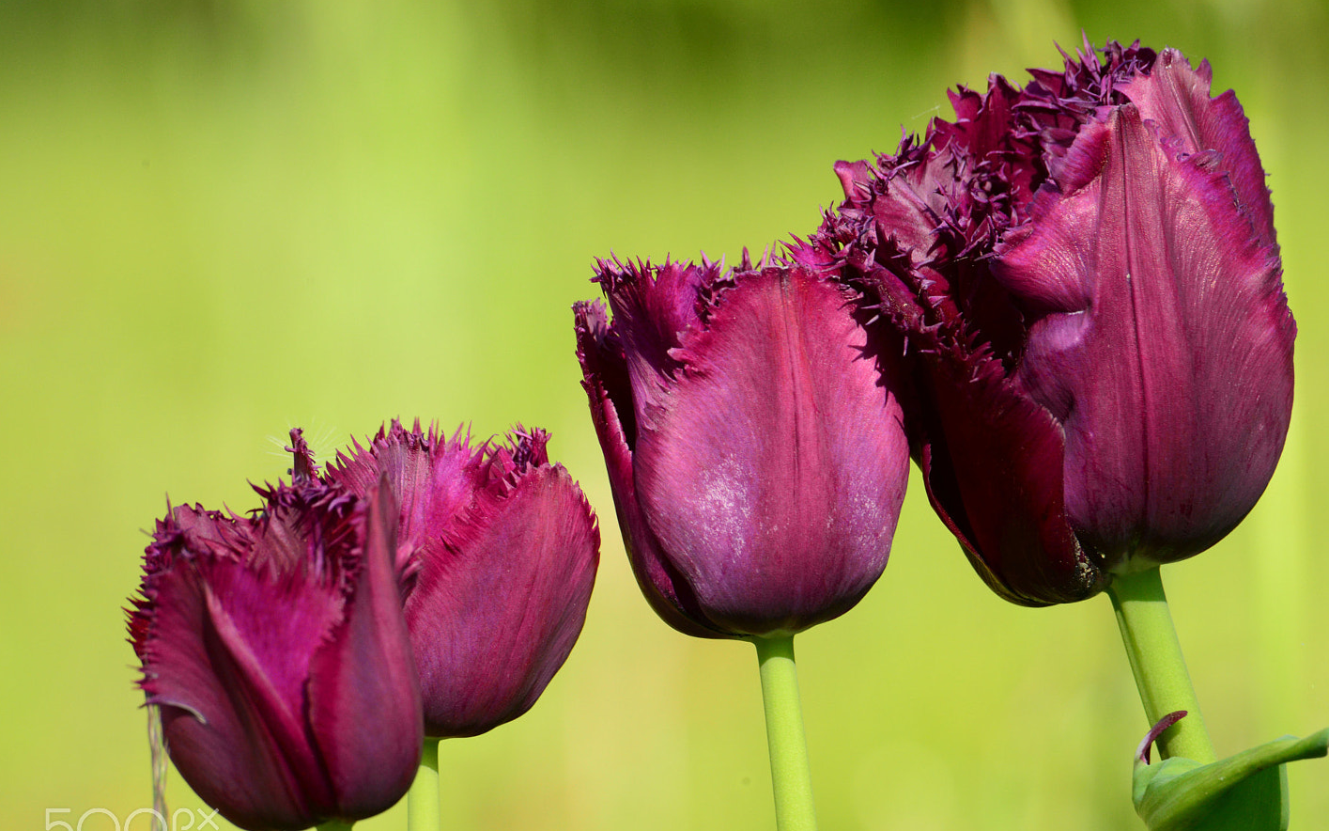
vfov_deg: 3.2
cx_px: 737
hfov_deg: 5.1
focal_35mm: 415
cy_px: 451
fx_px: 15029
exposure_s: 1/400
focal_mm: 360
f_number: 14
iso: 900
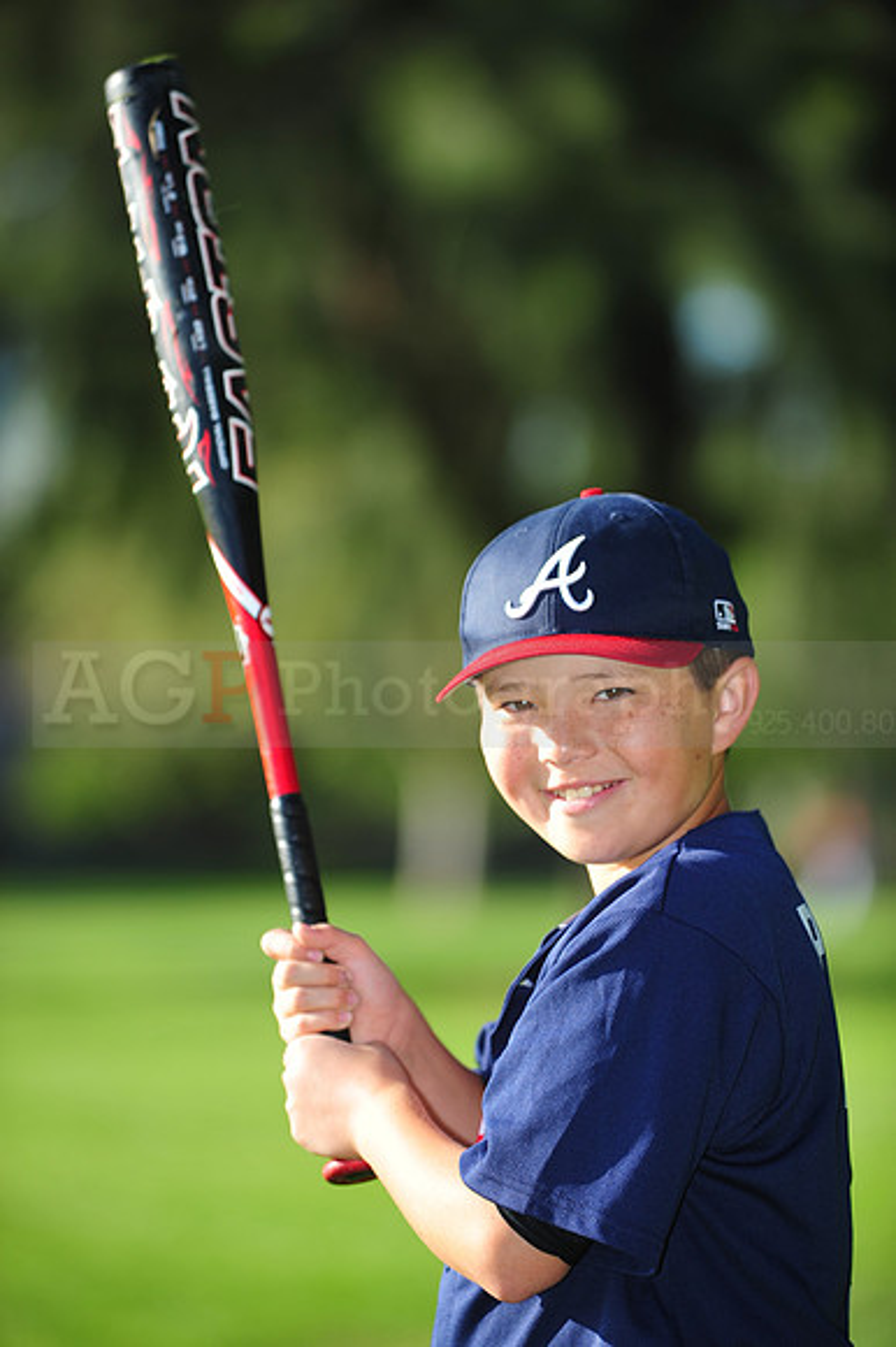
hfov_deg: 6.9
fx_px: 7475
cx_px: 448
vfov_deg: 10.3
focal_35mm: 200
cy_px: 674
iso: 200
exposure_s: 1/800
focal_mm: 200
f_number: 4
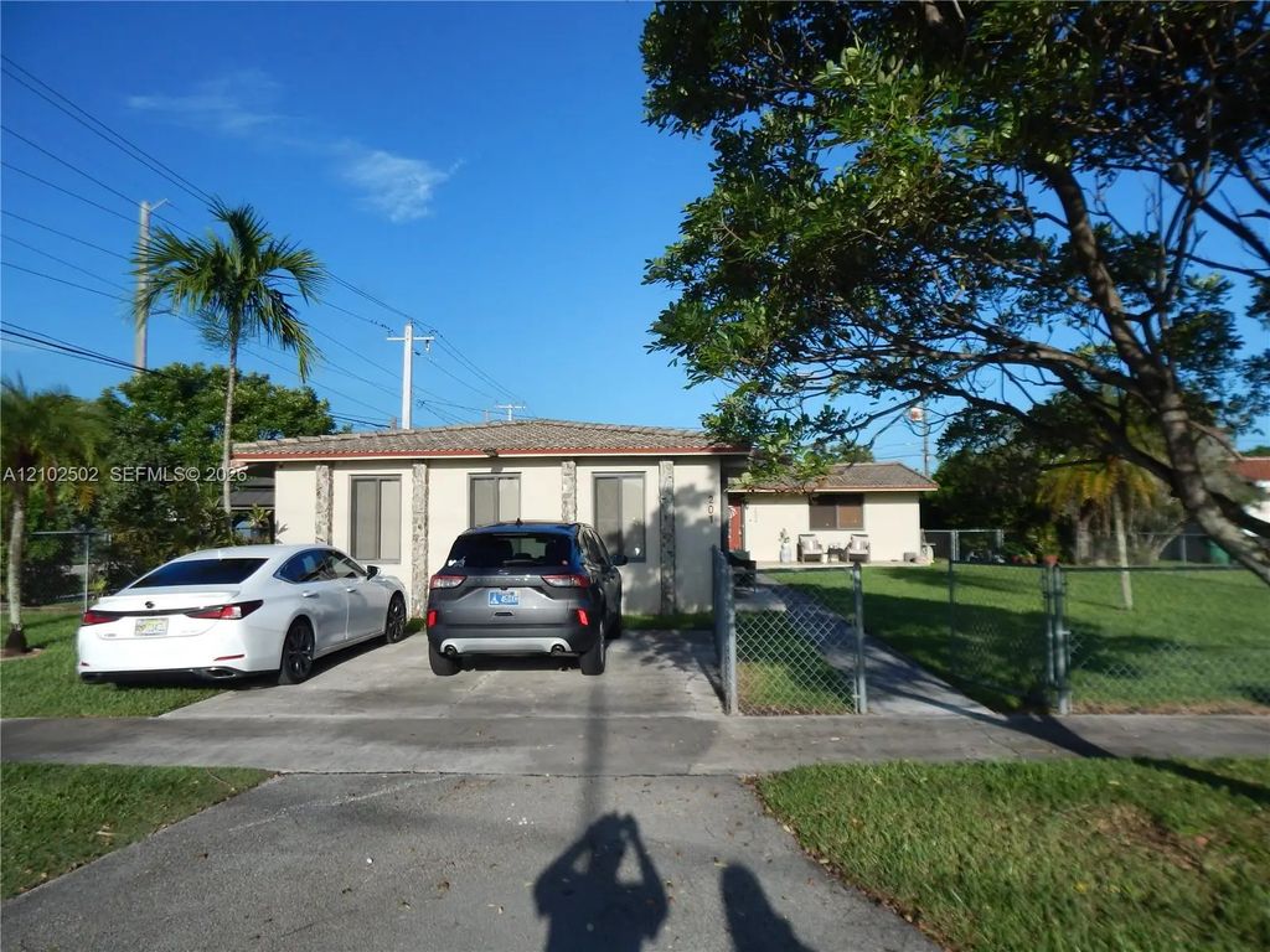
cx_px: 635
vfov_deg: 61.1
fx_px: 807
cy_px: 476
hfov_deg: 76.4
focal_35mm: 22
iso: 125
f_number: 6
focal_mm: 4
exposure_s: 1/500
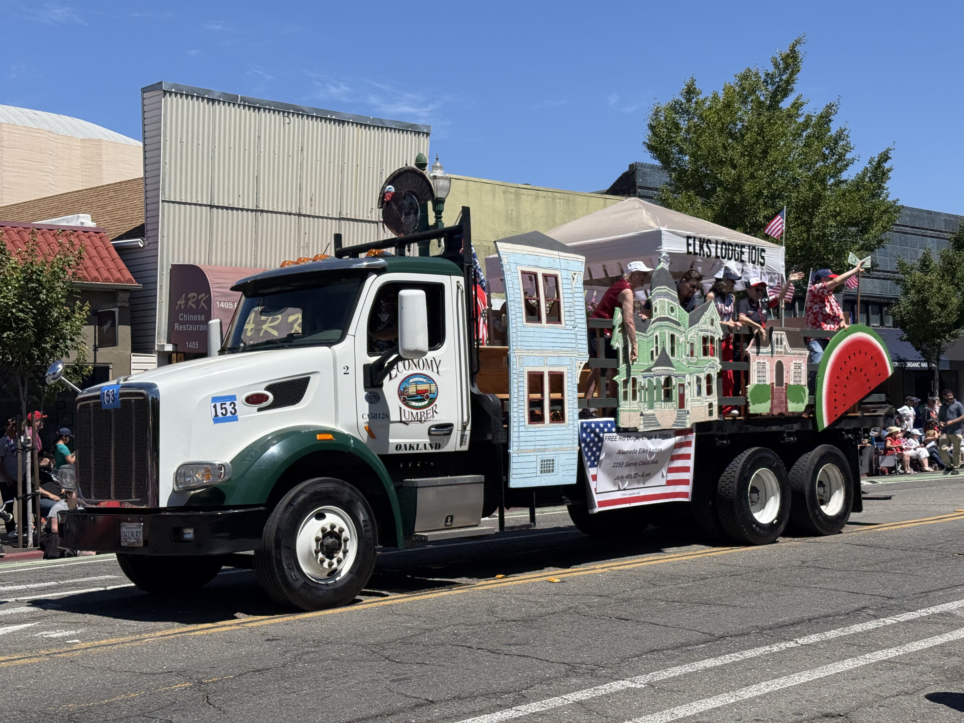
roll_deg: +1.7
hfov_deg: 39.7
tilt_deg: +2.0
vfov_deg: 30.3
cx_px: 482
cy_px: 362
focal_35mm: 48
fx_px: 1337
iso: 64
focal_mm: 6.76
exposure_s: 1/6536
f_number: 1.78
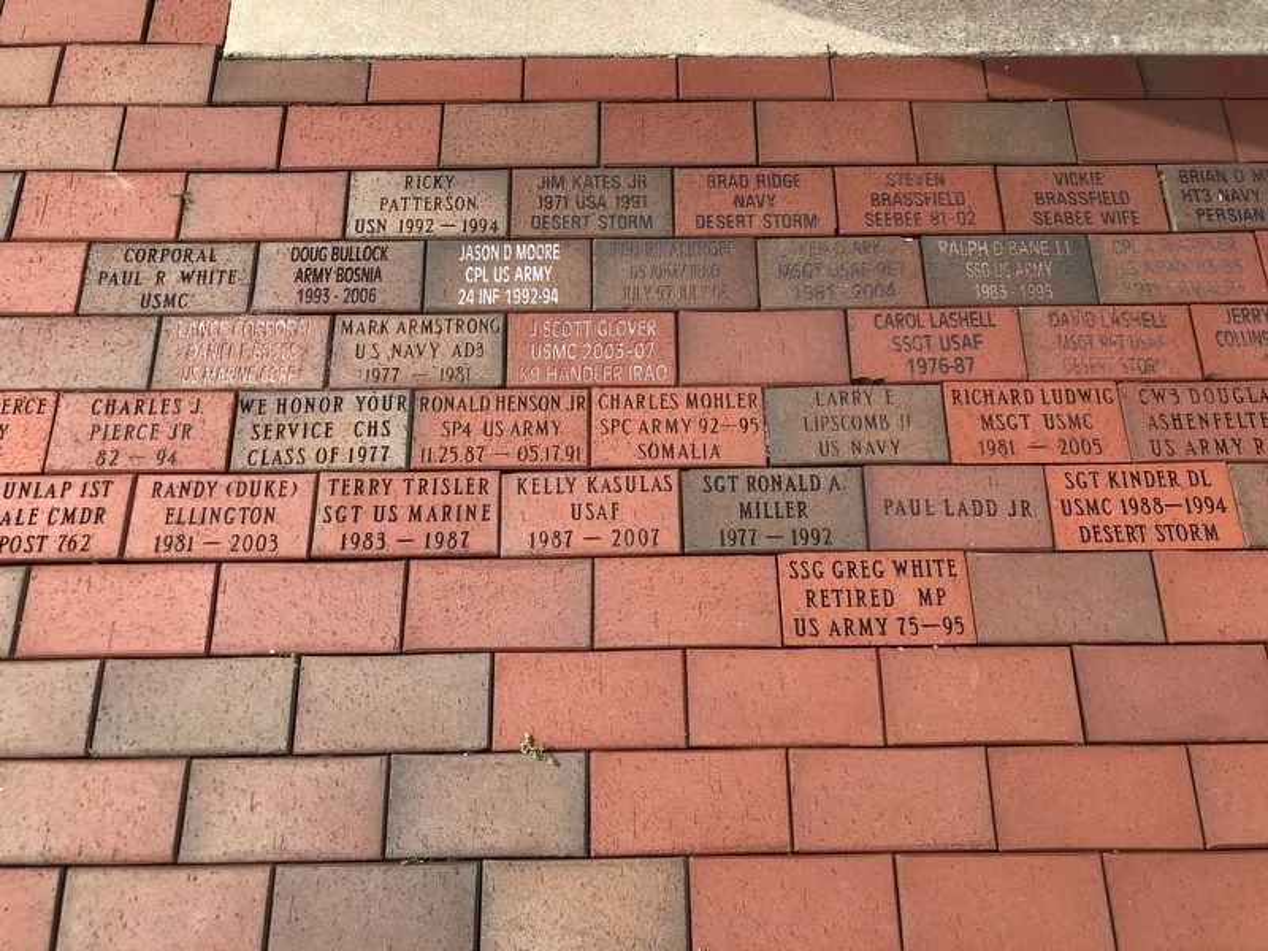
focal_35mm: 28
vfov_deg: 49.7
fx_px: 1026
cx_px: 634
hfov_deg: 63.4
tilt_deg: -68.9
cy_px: 476
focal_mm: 4
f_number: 1.8
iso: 20
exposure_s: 1/1548
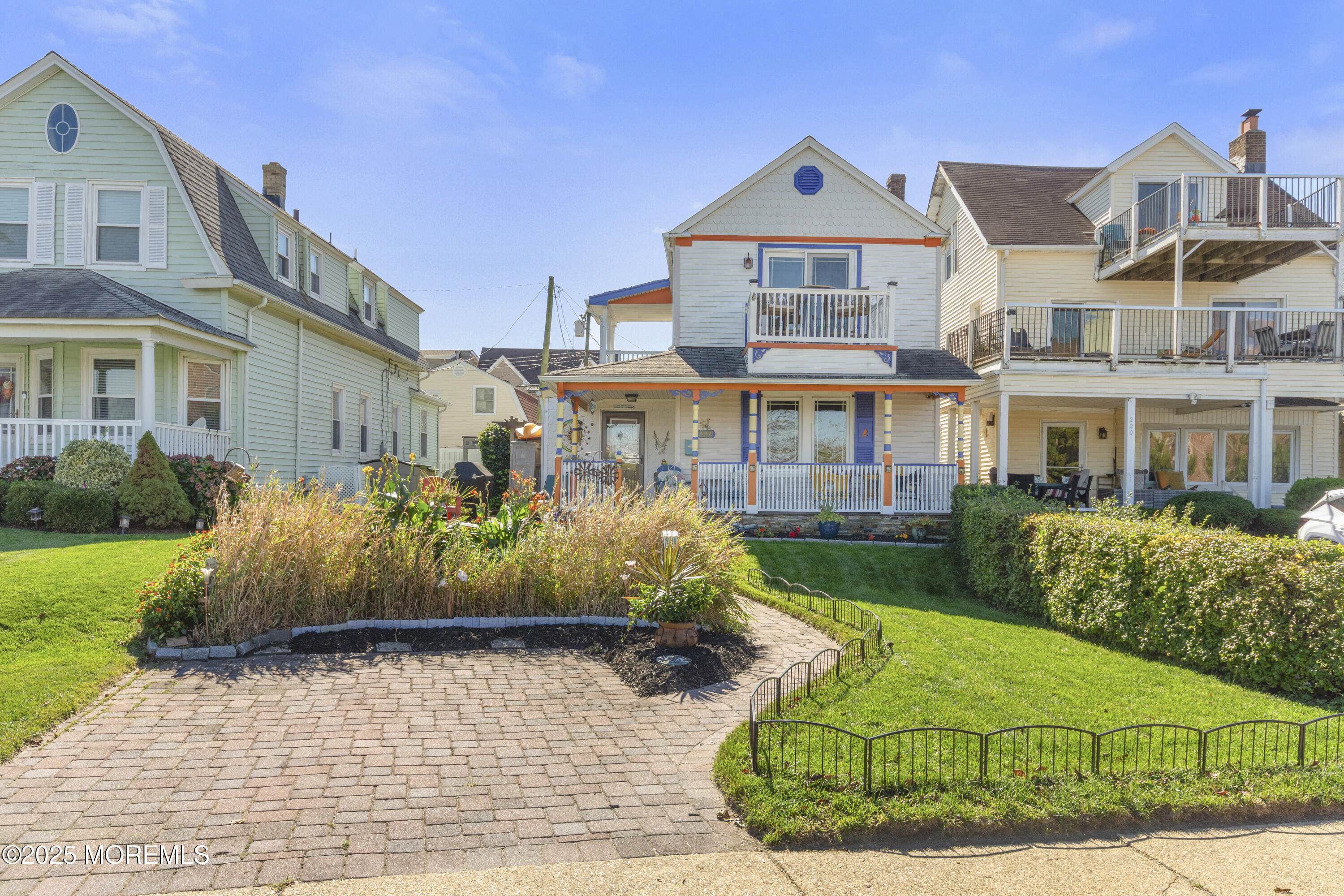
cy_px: 448
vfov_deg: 50.4
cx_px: 672
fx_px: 952
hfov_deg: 70.4
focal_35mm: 26
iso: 250
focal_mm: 17
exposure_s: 1/320
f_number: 8
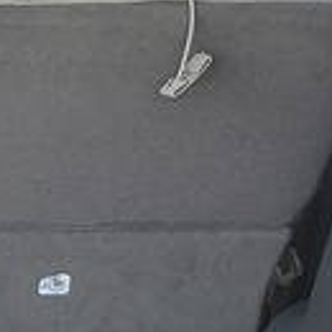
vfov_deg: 15.3
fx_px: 1226
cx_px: -276
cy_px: 296
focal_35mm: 113
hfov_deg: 13.7
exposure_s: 1/93
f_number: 2.4
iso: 50
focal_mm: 4.3
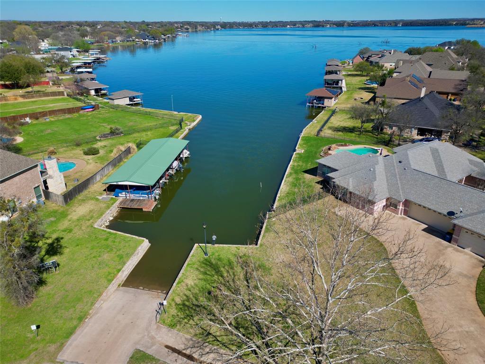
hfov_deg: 71.6
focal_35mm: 24
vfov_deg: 56.8
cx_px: 242
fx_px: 336
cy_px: 182
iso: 110
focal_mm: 6.72
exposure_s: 1/320
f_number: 1.7
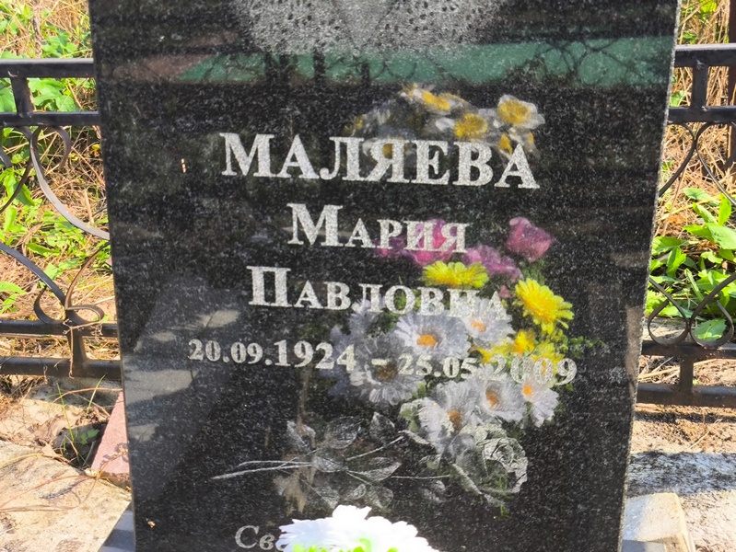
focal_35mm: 50
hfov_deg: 38.2
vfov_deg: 29.1
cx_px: 368
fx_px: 1064
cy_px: 276
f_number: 1.7
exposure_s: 1/484
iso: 50
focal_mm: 4.71
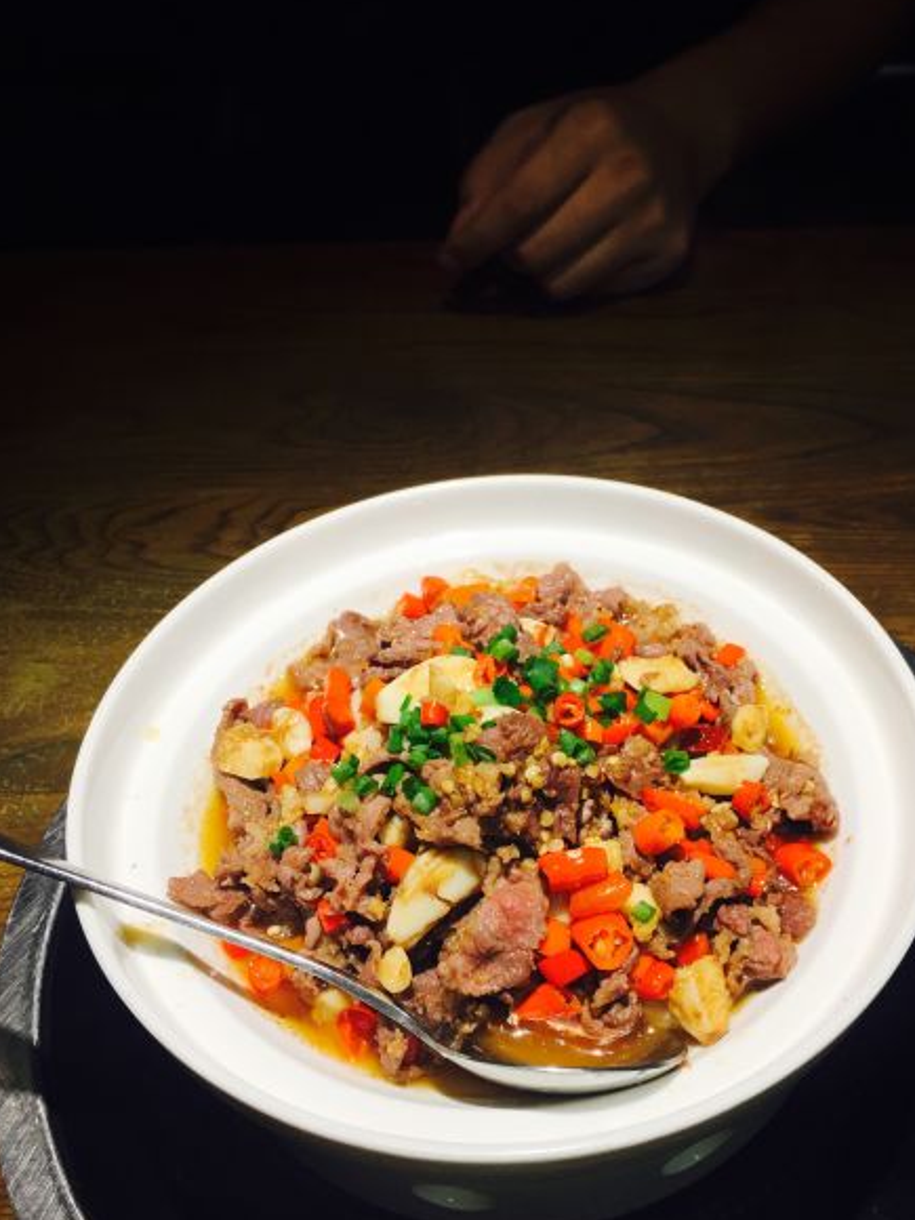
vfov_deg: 52.4
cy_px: 705
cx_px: 510
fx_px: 1234
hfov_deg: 40.6
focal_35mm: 35
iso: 25
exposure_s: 1/33
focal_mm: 4.15
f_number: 2.2
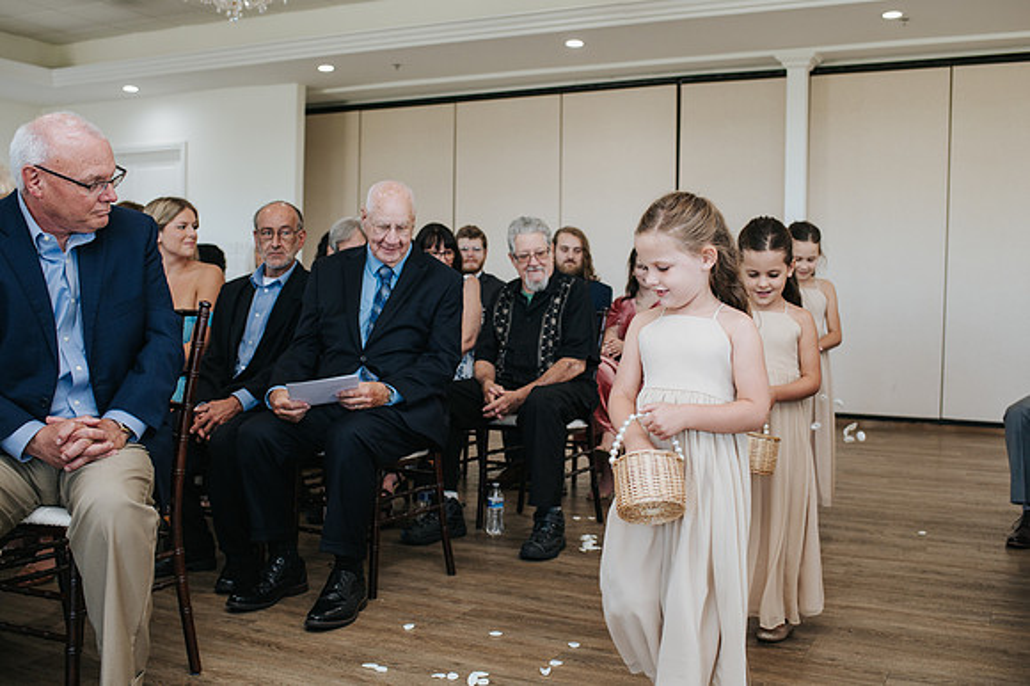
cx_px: 515
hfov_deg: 51.6
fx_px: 1066
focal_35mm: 37
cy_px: 343
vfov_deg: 35.6
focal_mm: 35
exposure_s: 1/200
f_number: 3.5
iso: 800
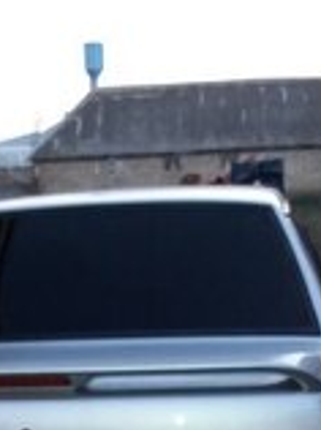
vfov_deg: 20.7
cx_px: 41
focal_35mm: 88
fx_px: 1091
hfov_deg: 16.5
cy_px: 523
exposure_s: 1/30
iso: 160
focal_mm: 3.7
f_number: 1.9
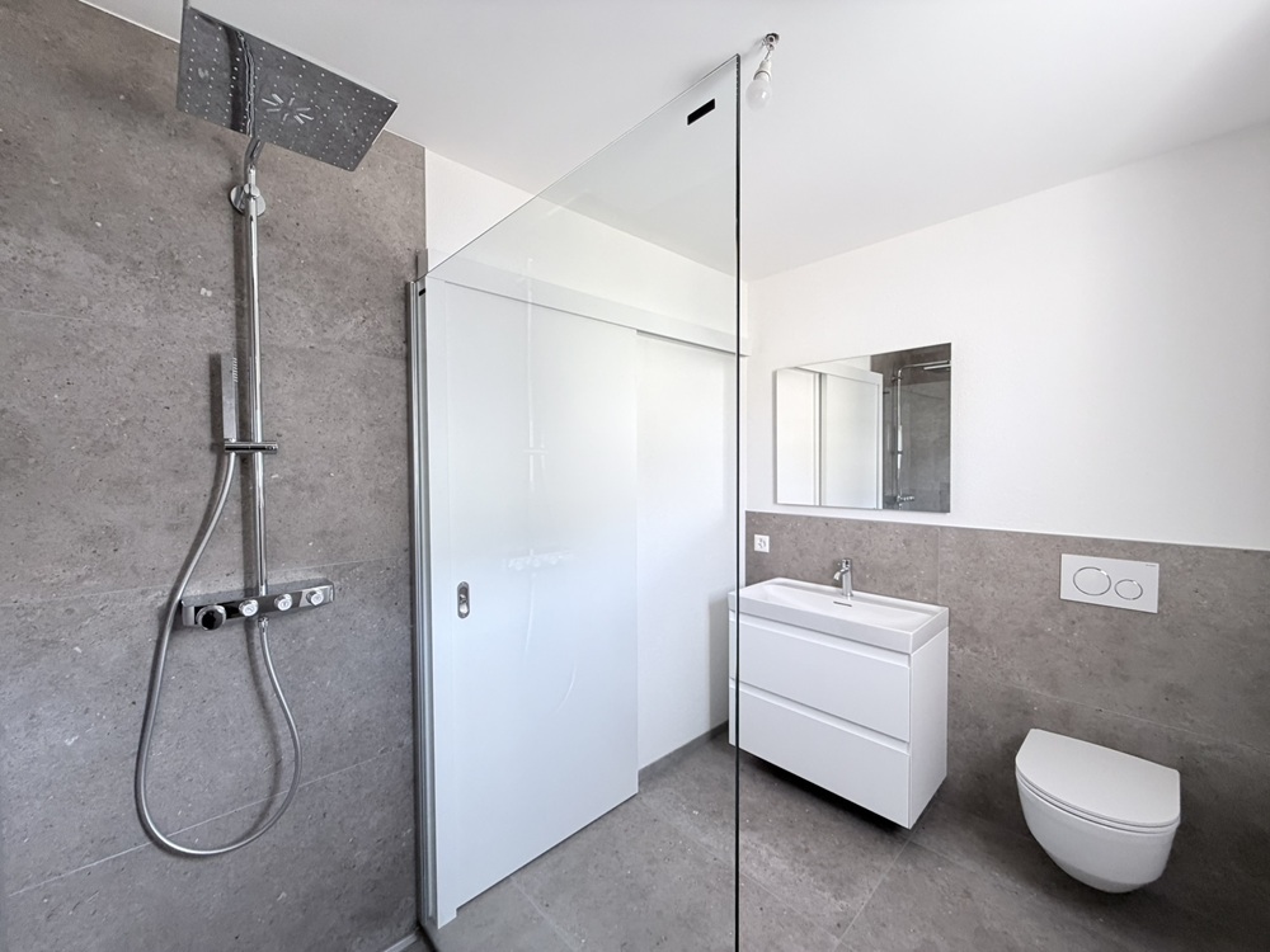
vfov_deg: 85.7
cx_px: 635
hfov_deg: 102.1
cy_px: 476
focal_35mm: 14
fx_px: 514
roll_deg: +0.6
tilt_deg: -1.0
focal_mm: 2.22
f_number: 2.2
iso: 320
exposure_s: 1/81
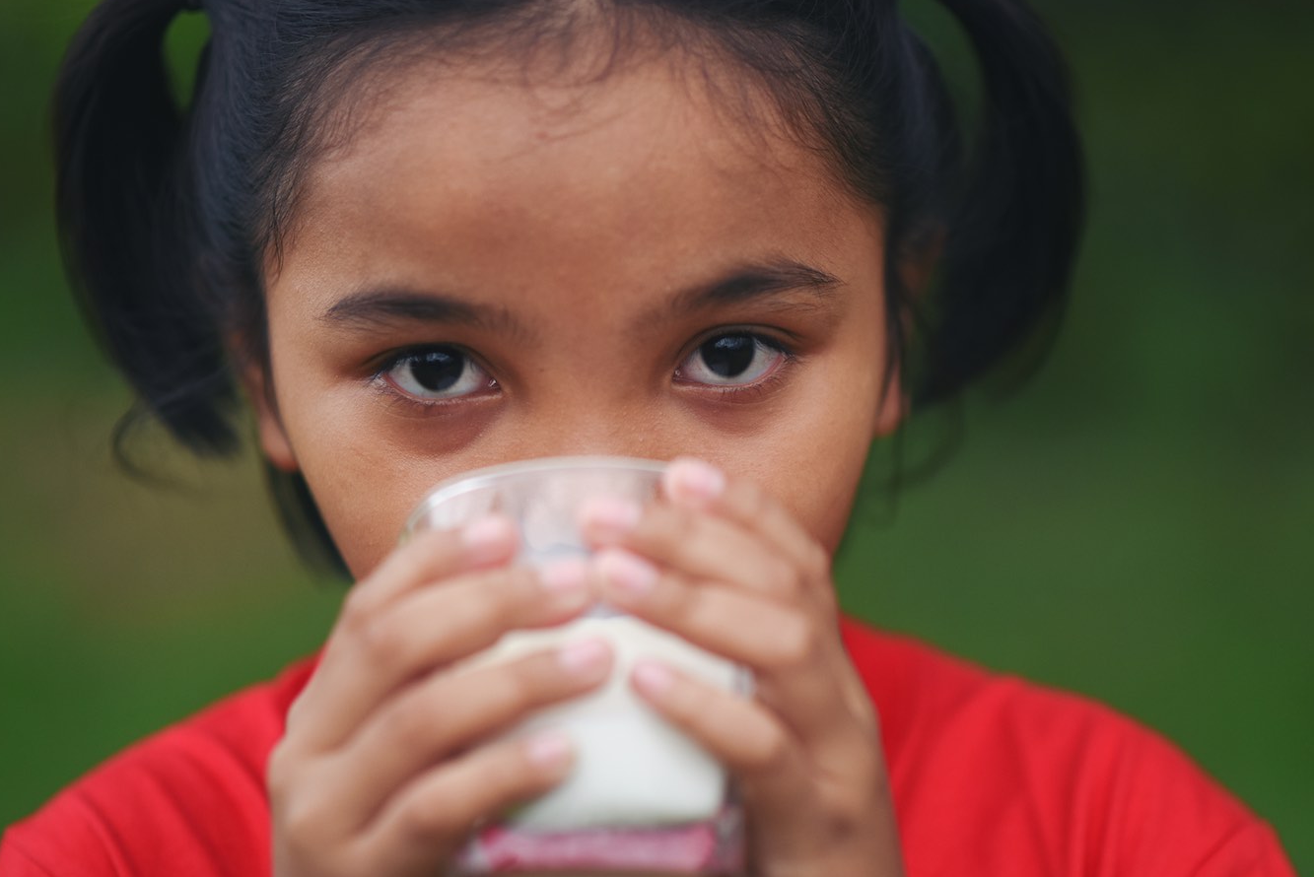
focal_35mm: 102
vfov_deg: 13.4
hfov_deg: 20.0
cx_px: 781
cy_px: 514
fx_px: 3724
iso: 400
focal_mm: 85
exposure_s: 1/400
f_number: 1.8
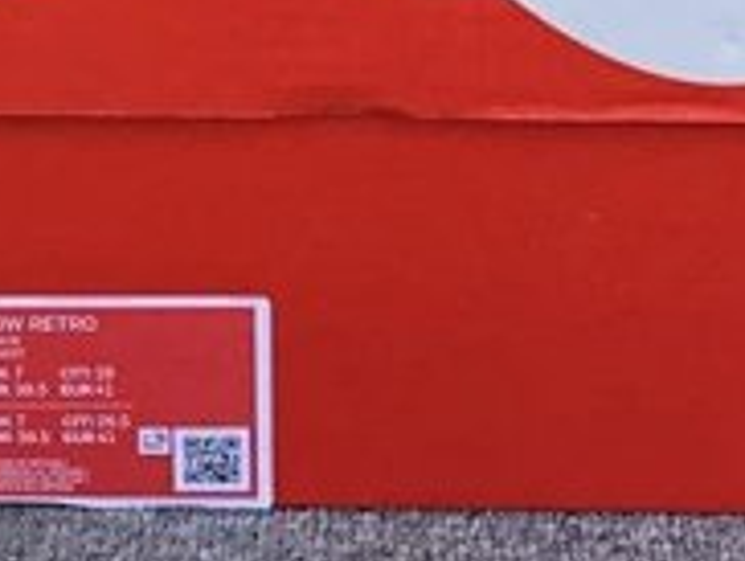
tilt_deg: -19.6
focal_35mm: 109
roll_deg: -1.6
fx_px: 2349
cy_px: -307
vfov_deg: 12.8
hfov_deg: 18.0
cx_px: 458
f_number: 2.4
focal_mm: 3.3
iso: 25
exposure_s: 1/259
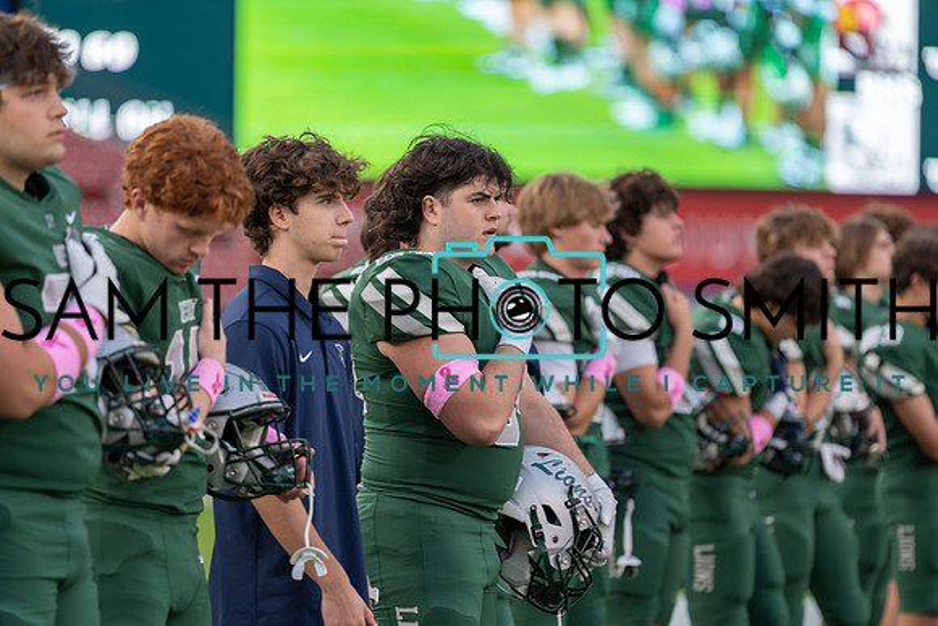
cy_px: 313
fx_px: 5212
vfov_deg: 6.9
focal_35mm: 200
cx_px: 469
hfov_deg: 10.3
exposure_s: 1/320
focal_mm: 200
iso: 160
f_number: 2.8
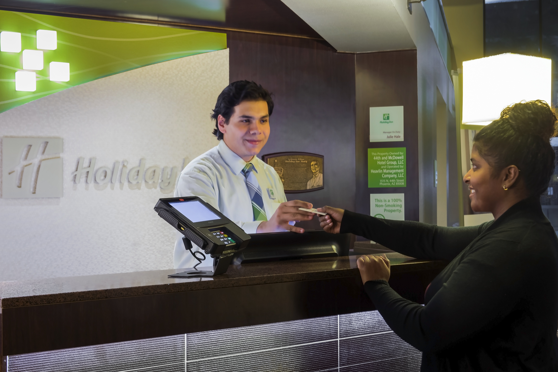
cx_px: 279
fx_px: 697
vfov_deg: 29.9
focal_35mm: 45
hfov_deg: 43.6
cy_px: 186
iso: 400
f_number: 16
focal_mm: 45
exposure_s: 3
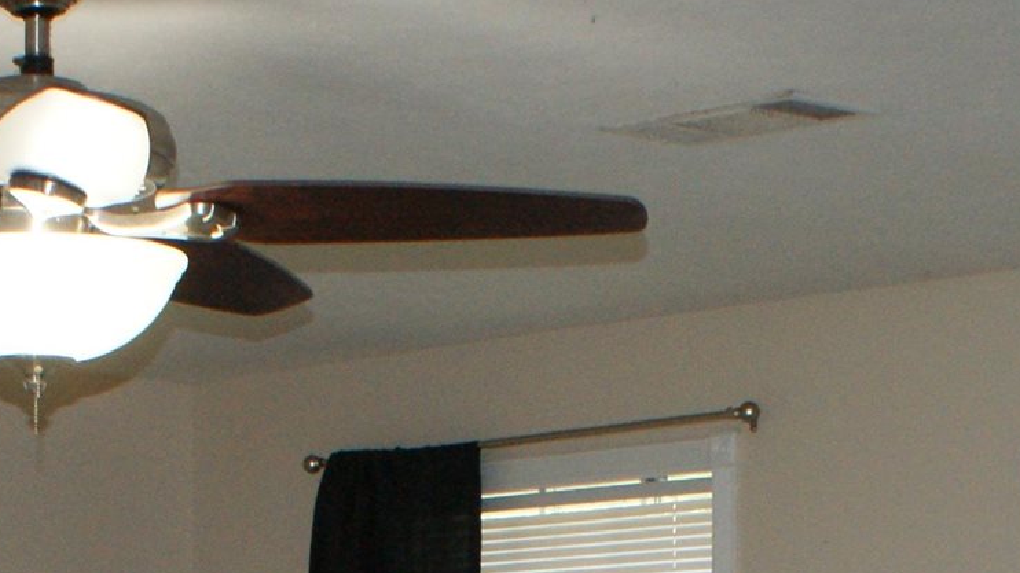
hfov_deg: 18.3
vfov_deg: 9.6
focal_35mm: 117
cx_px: 683
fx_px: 3164
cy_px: 1205
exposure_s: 1/60
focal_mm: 18
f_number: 5.6
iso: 400
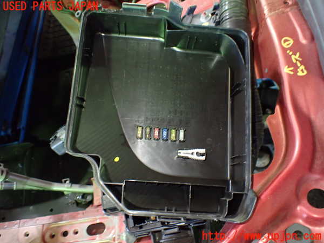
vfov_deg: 46.8
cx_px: 162
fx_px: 281
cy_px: 122
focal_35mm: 30
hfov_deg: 60.0
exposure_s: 1/30
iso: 800
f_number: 2.3
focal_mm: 5.4
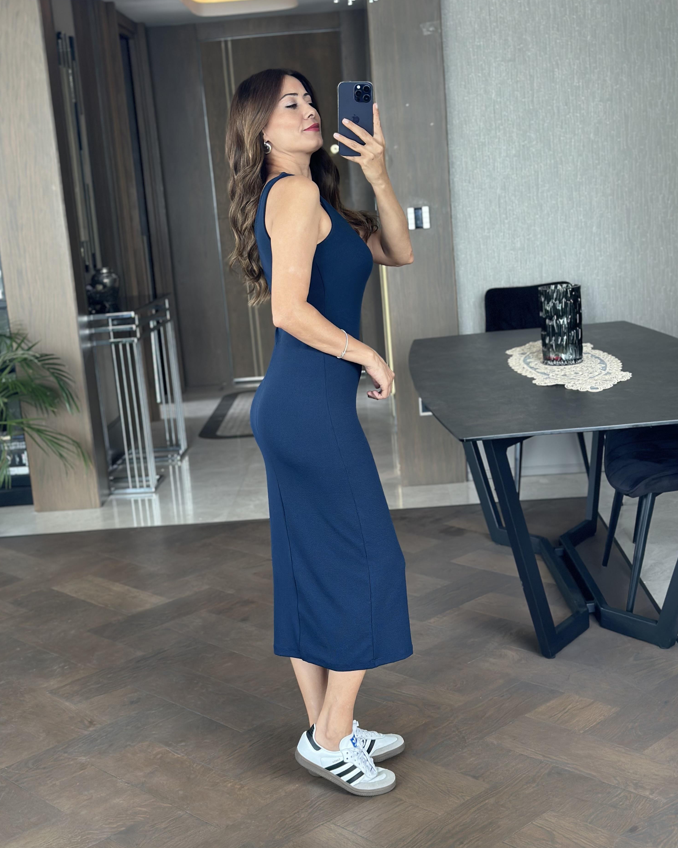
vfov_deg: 36.7
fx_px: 1279
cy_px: 426
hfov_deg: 29.7
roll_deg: +5.3
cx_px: 345
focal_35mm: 51
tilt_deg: -16.6
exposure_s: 1/90
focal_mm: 6.86
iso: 125
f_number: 1.78
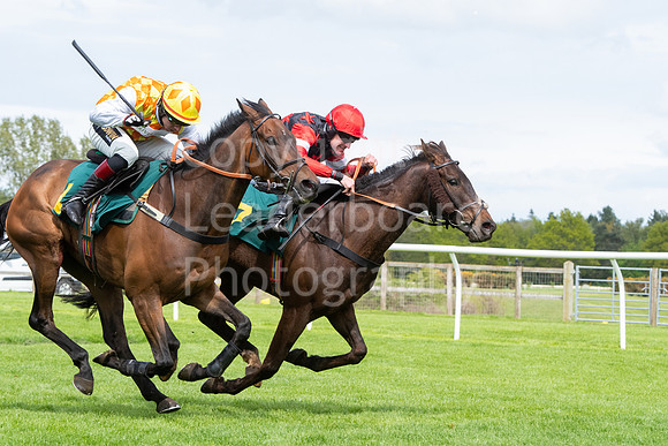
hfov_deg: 13.0
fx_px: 2923
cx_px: 334
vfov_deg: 8.7
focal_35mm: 158
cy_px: 223
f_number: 8
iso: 800
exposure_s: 1/1600
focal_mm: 105
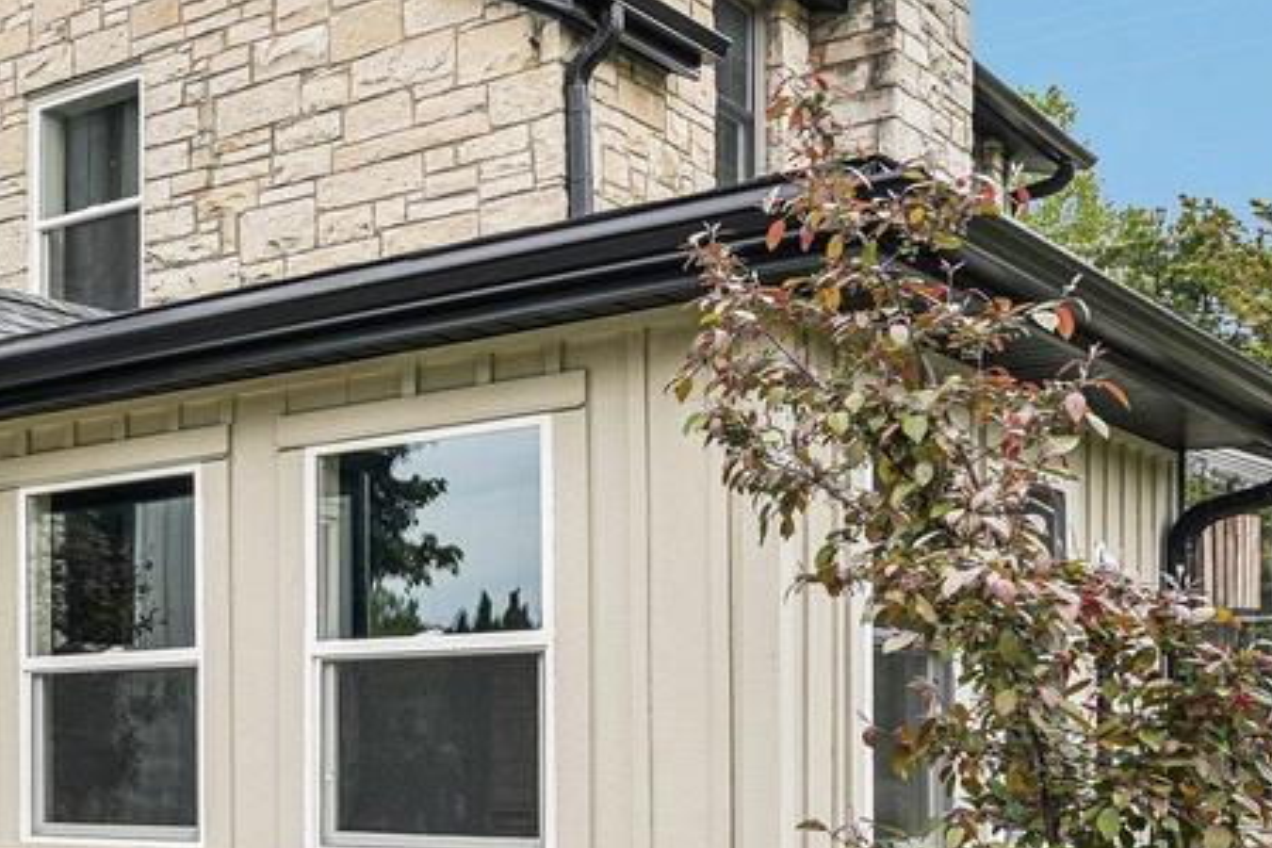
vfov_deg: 24.7
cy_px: 680
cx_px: -229
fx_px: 1908
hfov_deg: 31.3
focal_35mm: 54
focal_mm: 19
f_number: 7.1
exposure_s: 1/160
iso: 100
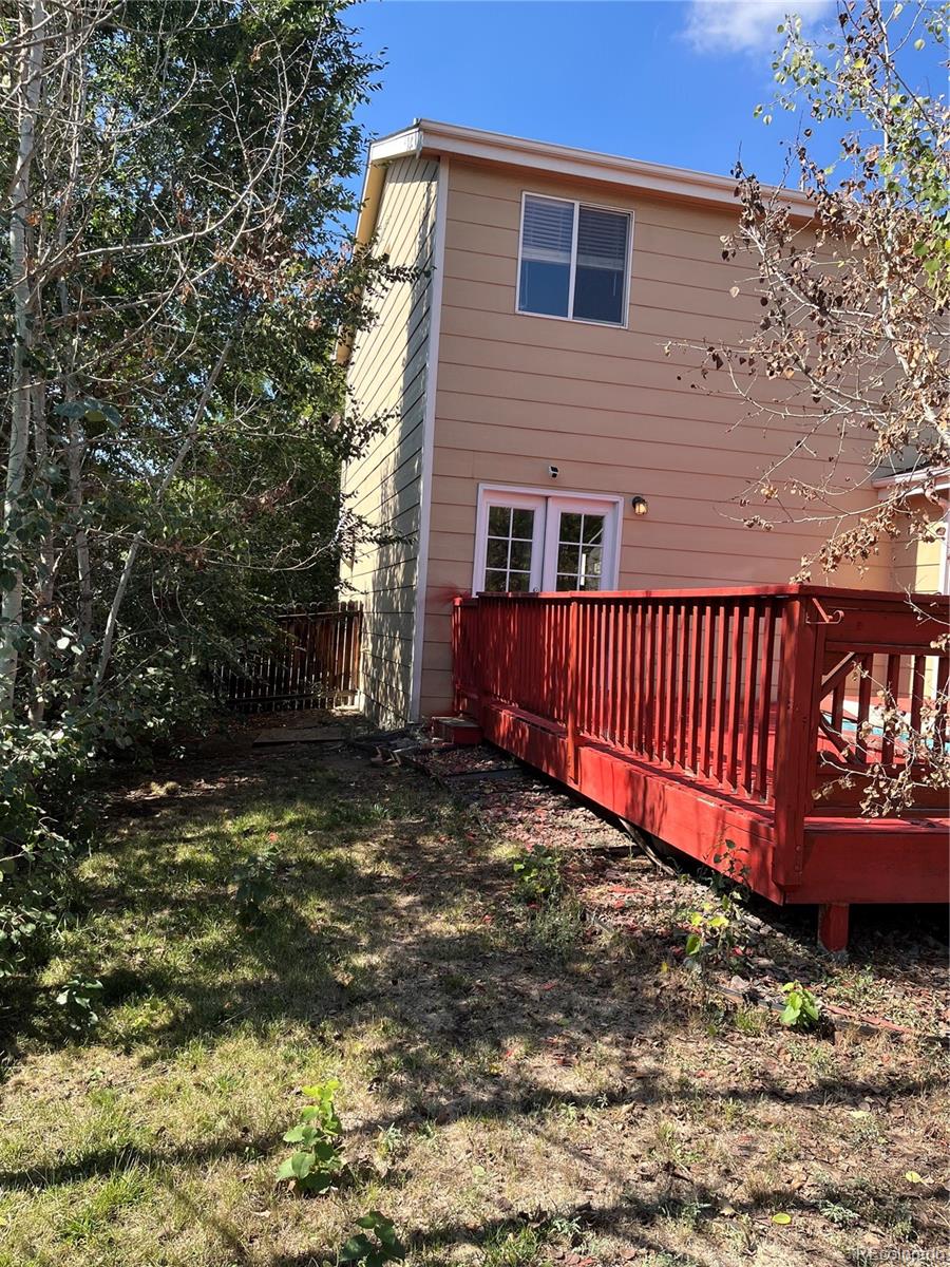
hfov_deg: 53.1
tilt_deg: -1.5
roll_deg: -3.8
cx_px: 475
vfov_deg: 67.3
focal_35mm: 26
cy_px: 634
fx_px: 951
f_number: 1.6
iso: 50
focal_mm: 5.1
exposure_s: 1/1028
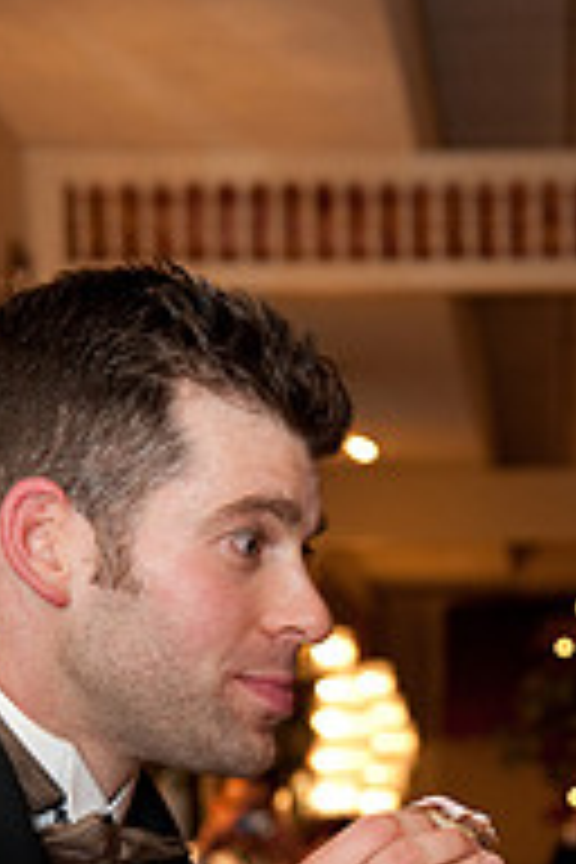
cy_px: 954
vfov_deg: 16.9
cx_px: 569
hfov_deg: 11.6
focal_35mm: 117
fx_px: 2808
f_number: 4.5
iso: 1250
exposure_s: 1/60
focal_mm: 50
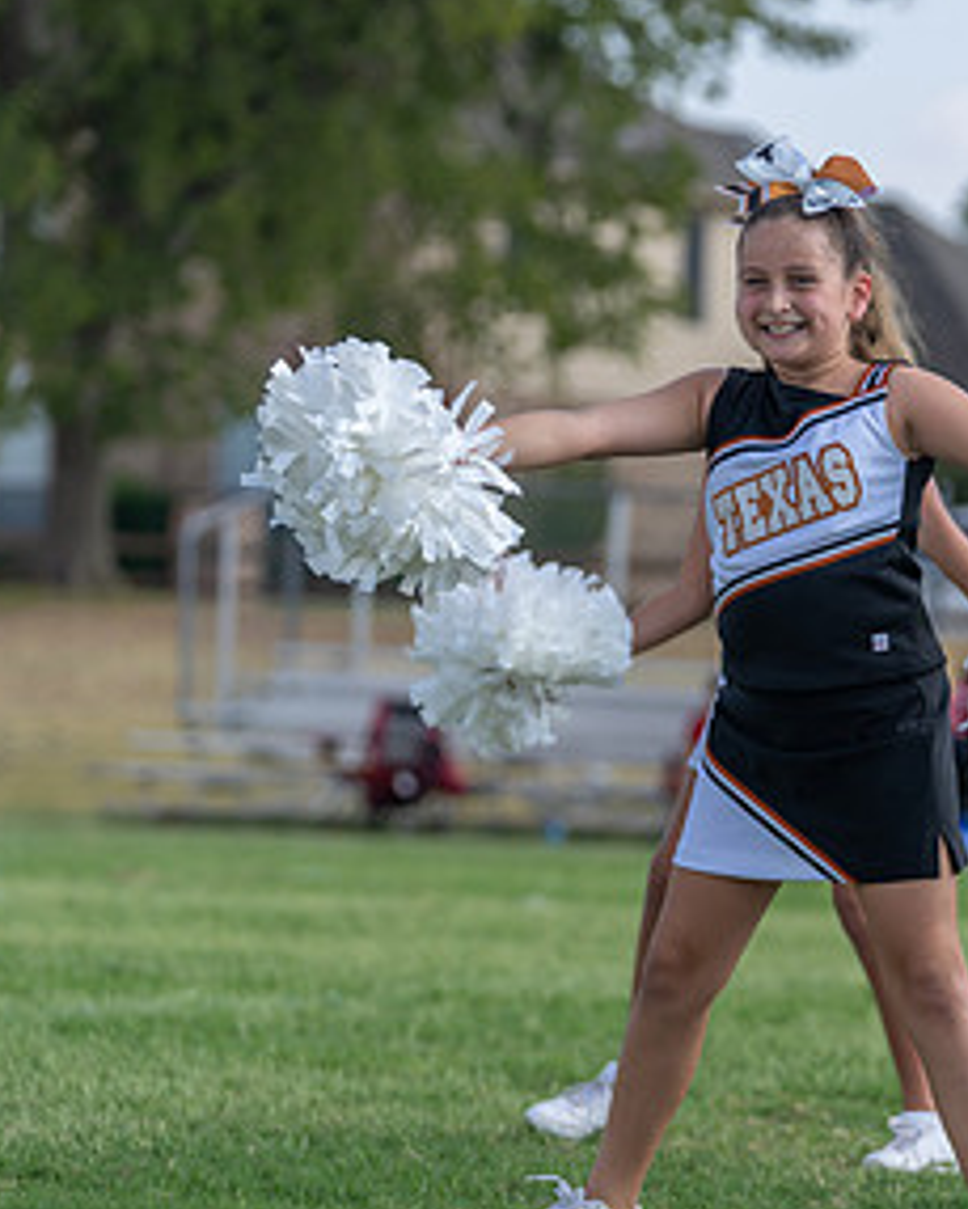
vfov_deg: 7.2
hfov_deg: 5.7
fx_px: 9664
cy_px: 691
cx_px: 892
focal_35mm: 270
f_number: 3.5
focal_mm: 142
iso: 125
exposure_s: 1/1000
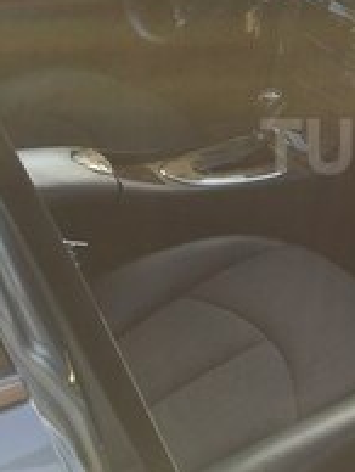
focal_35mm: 74
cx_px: 447
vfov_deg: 26.1
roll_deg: -3.9
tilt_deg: -29.4
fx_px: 1010
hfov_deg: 18.7
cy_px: 146
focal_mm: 4.15
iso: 25
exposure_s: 1/235
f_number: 2.2
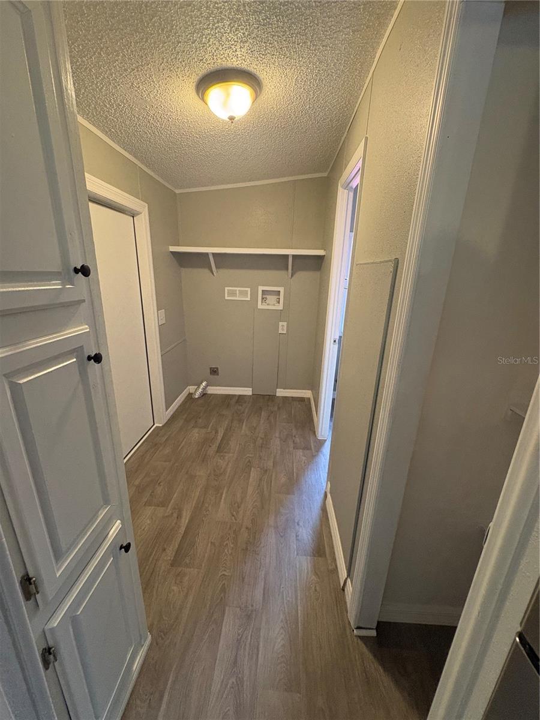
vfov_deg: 102.1
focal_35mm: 14
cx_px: 270
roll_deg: -1.7
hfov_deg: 85.7
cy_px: 360
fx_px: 291
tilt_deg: -16.0
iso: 500
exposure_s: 1/60
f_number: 2.2
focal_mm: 2.22
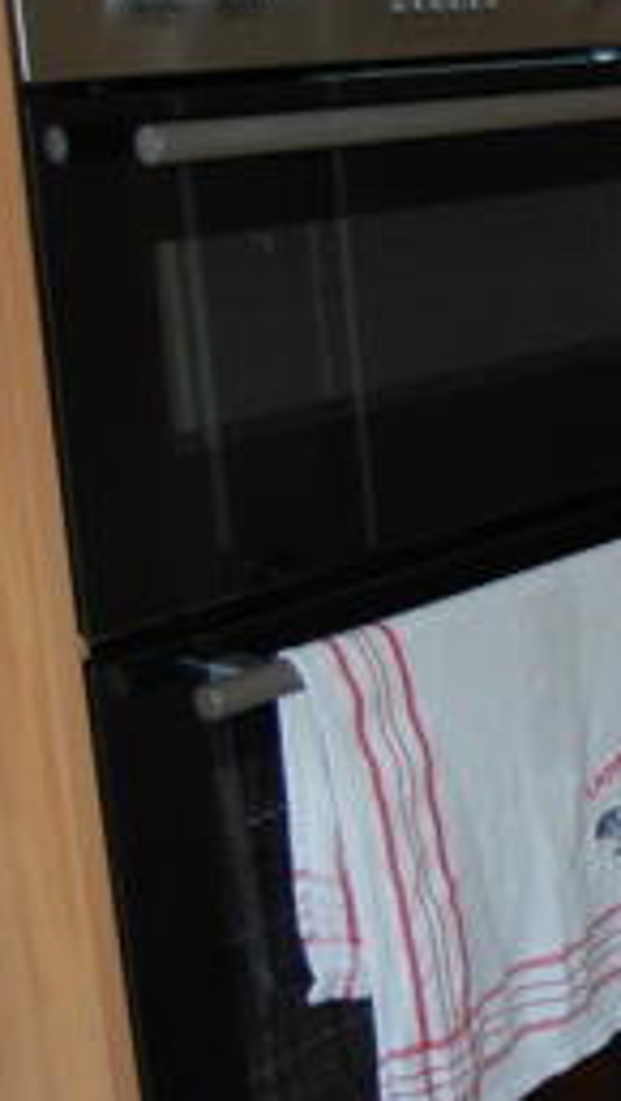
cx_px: 998
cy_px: 465
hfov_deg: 15.2
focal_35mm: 72
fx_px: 2103
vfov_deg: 29.3
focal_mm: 18
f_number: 3.5
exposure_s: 1/60
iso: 400
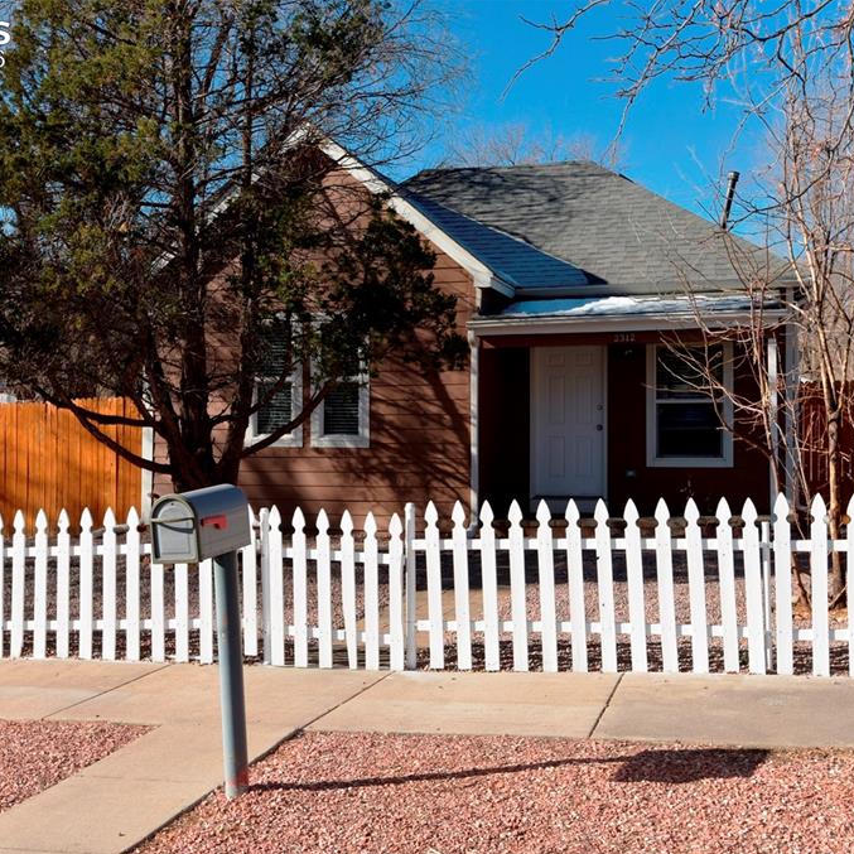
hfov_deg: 37.5
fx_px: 1256
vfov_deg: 37.6
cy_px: 429
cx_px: 404
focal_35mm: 45
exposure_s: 1/250
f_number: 8
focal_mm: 35
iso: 100
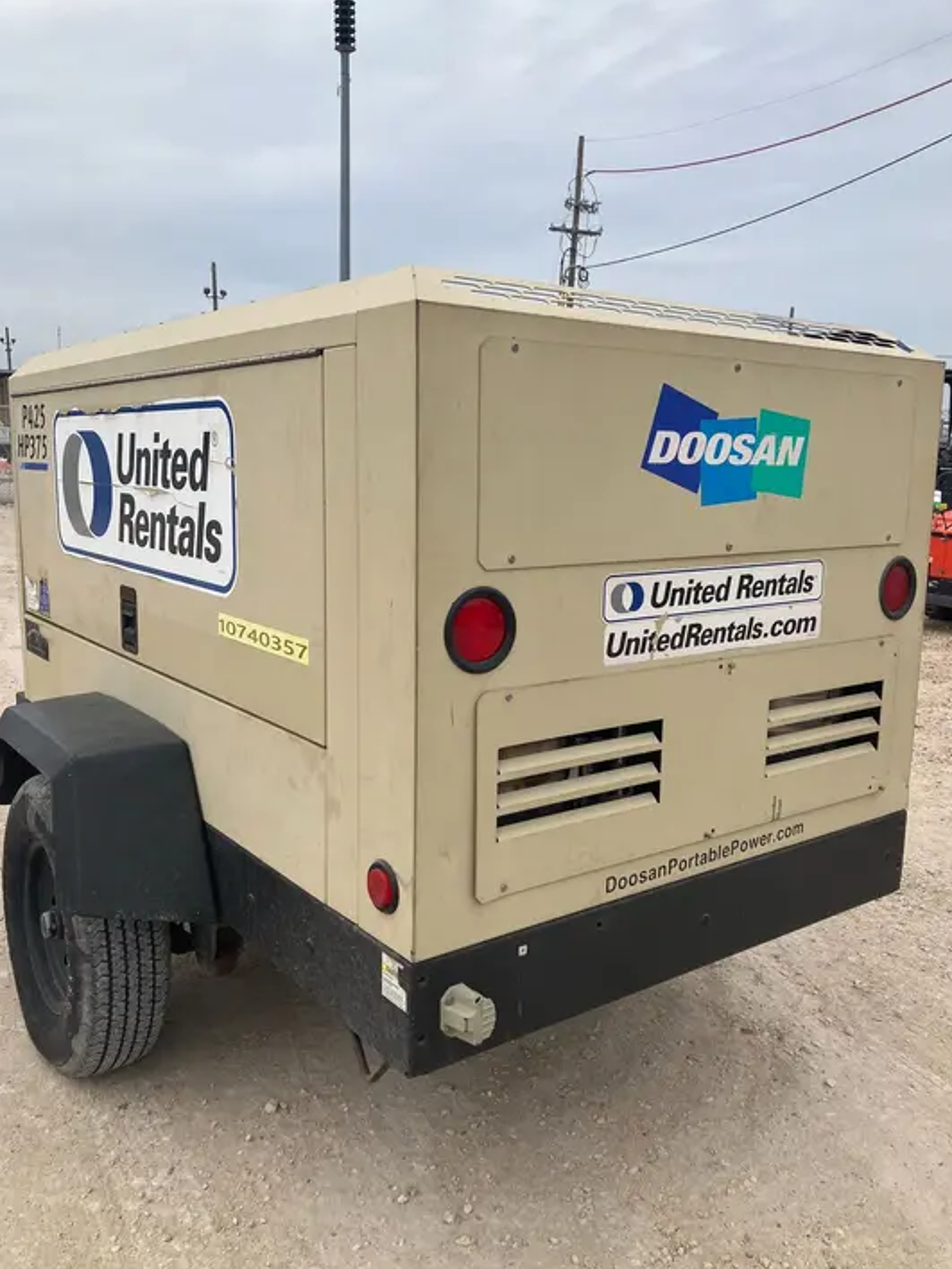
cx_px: 464
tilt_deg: -9.0
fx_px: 1063
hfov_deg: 48.2
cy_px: 643
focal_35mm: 29
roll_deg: -2.0
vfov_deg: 61.7
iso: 32
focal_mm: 3.99
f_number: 1.8
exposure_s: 1/3040
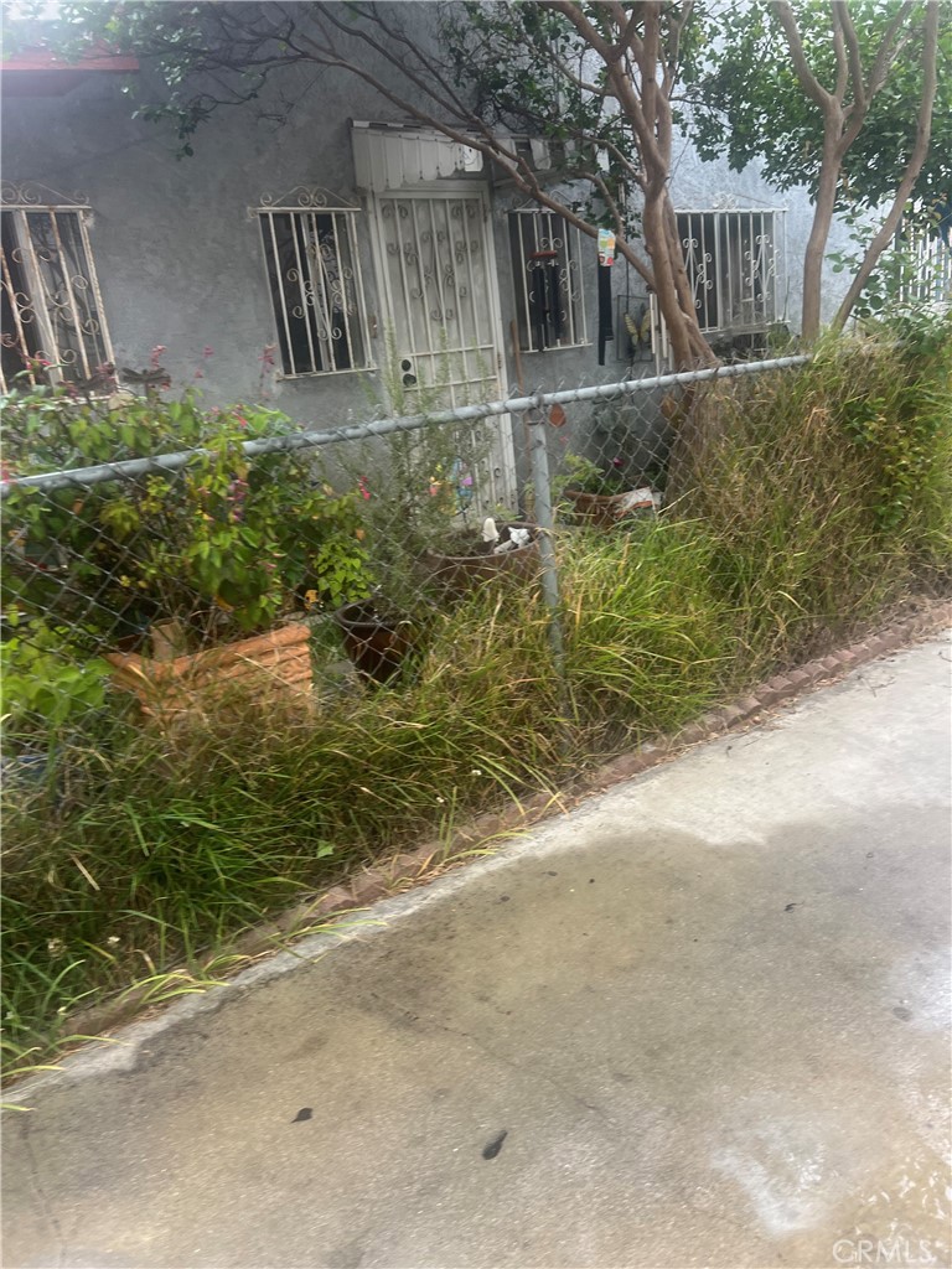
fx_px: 953
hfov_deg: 53.1
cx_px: 476
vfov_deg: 67.3
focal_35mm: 26
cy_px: 634
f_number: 1.5
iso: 50
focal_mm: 5.7
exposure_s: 1/274
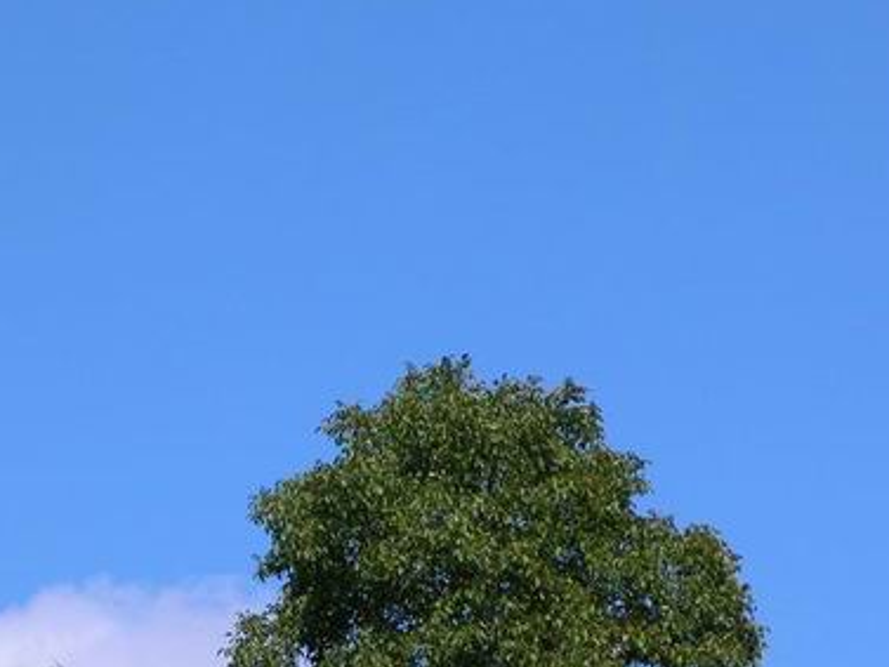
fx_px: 8324
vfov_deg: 4.6
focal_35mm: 324
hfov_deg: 6.1
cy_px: 443
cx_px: 208
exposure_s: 1/454
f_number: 5.7
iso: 100
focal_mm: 48.5
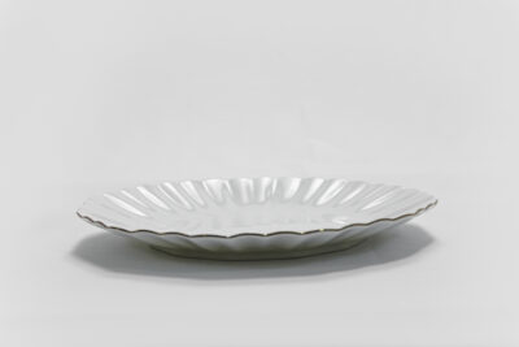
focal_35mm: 61
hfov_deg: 32.9
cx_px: 260
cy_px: 174
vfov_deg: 22.3
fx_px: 880
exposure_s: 1/100
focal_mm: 61
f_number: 13
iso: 3200
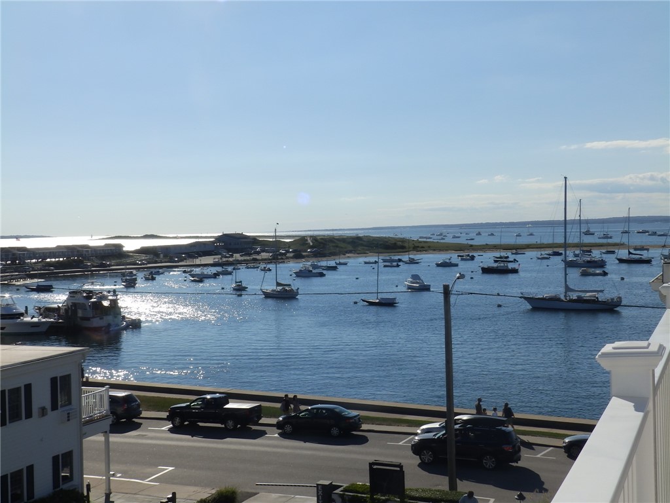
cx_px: 335
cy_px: 252
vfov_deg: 31.5
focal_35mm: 46
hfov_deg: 41.2
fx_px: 890
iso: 80
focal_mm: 8.2
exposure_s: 1/800
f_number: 5.6
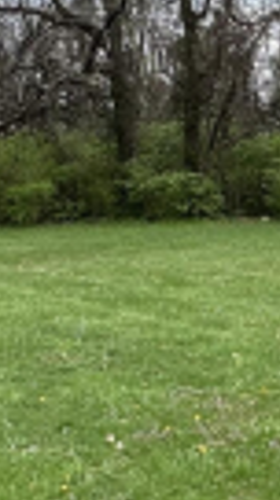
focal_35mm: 75
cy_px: 265
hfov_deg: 15.7
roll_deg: -0.5
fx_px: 995
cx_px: 293
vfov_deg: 28.3
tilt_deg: -5.2
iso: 40
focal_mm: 2.22
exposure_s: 1/868
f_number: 2.2
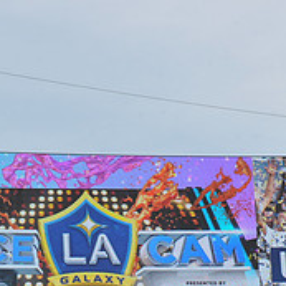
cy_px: 253
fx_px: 2711
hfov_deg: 6.0
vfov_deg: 6.0
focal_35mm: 290
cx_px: 63
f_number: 10
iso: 250
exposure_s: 1/400
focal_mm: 102
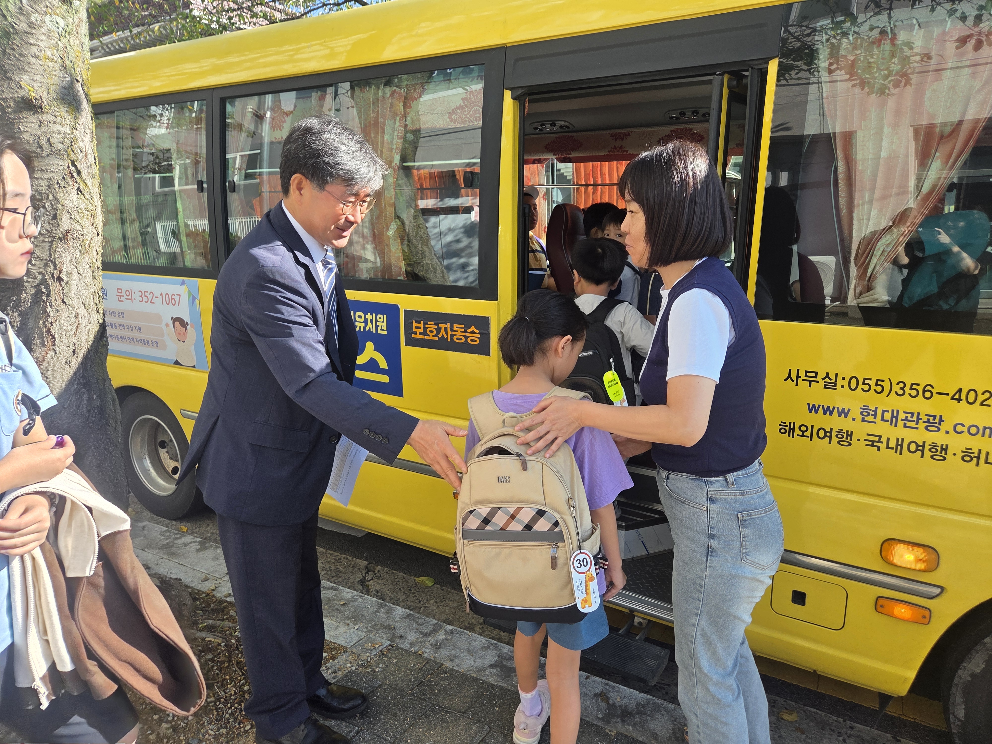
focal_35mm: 23
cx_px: 496
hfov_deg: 73.9
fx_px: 659
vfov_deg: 58.9
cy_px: 372
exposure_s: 1/1047
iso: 80
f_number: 1.8
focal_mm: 5.4
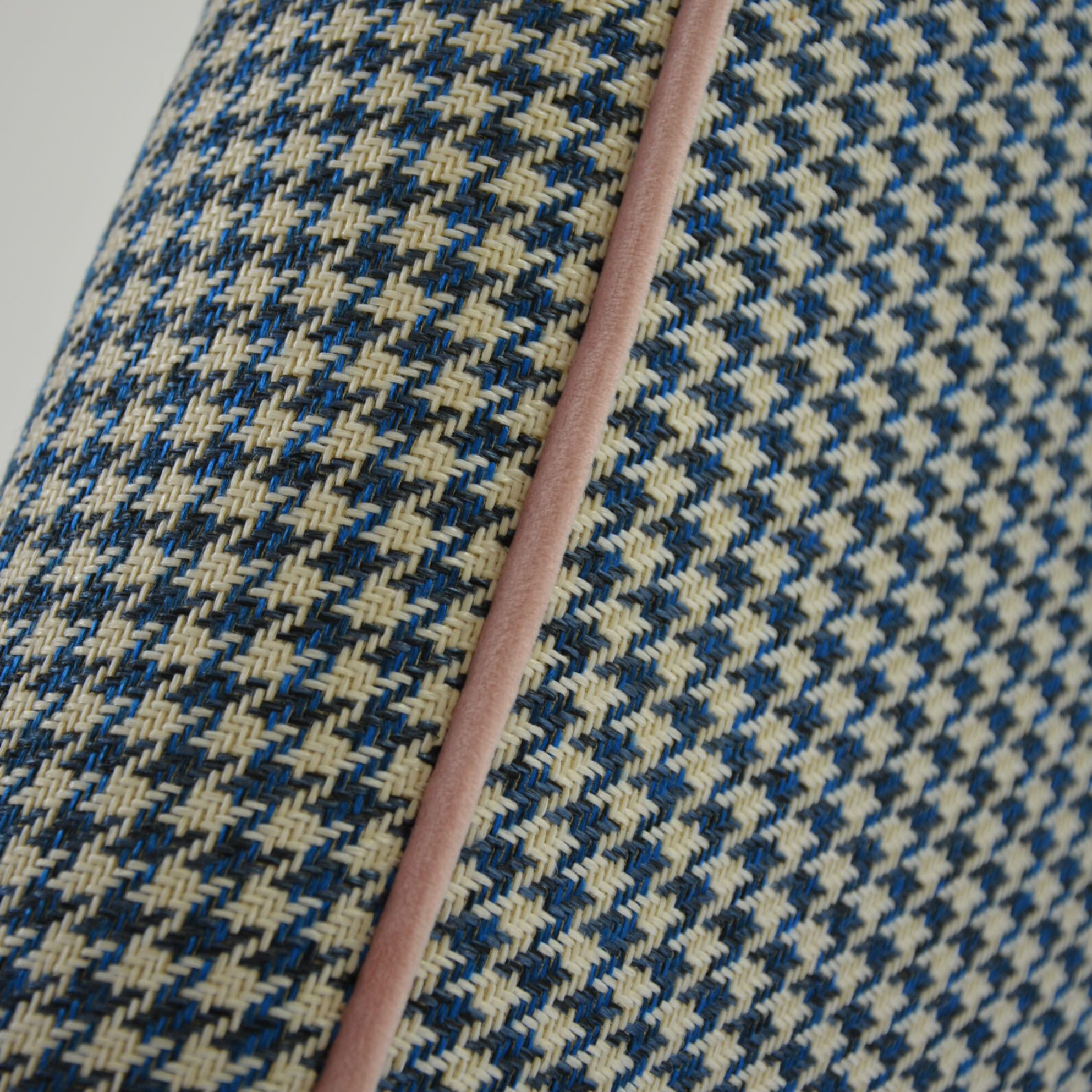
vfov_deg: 17.4
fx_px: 3569
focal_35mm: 100
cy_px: 507
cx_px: 545
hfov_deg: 17.4
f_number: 5.6
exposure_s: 1/125
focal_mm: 52
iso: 400
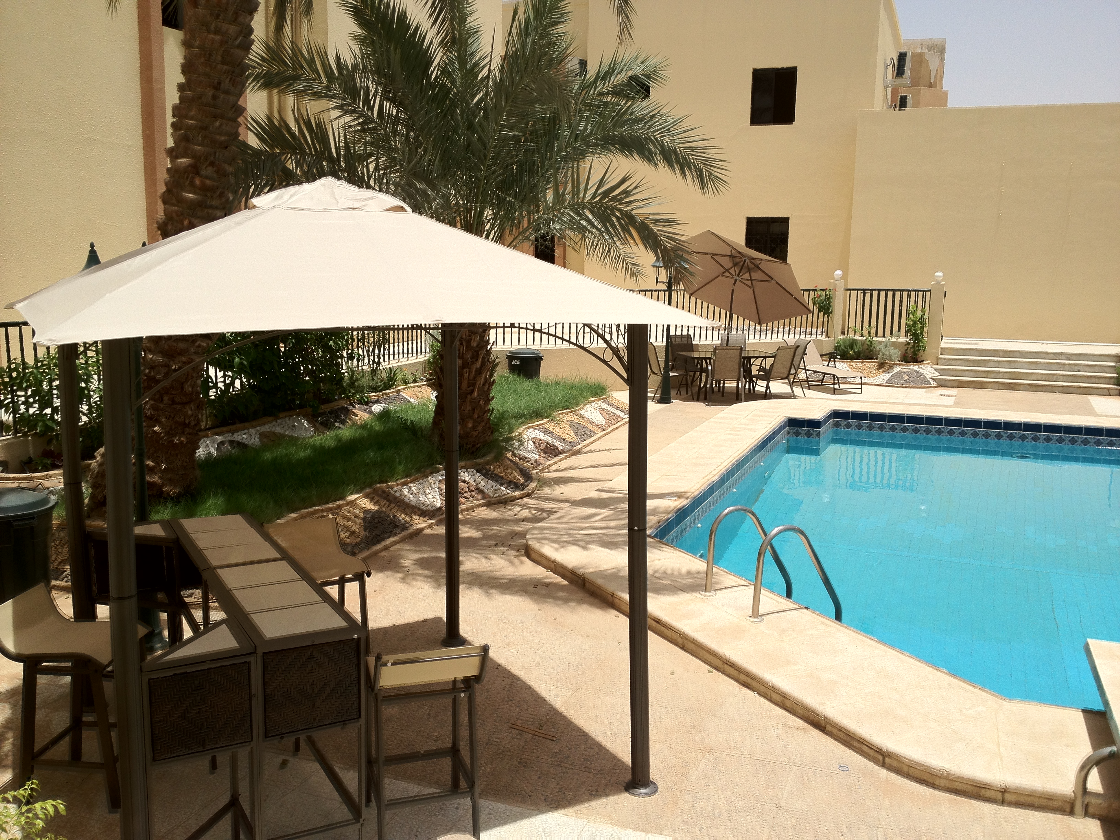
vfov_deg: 40.7
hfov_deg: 52.6
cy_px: 420
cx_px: 560
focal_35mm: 35
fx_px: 1132
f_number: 2.4
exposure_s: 1/2907
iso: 64
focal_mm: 4.28
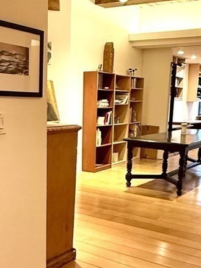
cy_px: 180
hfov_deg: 29.6
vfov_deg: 38.5
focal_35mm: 49
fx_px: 380
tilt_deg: -10.6
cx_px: 78
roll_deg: -1.7
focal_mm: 2.22
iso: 500
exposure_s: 1/120
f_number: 2.2
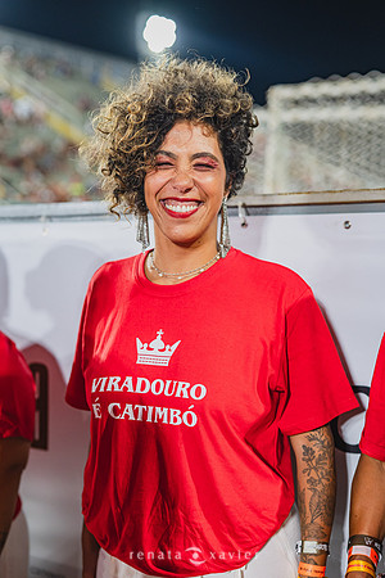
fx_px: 802
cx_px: 192
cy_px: 289
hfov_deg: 27.0
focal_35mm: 50
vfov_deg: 39.6
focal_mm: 50
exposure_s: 1/200
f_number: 2.2
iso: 1600
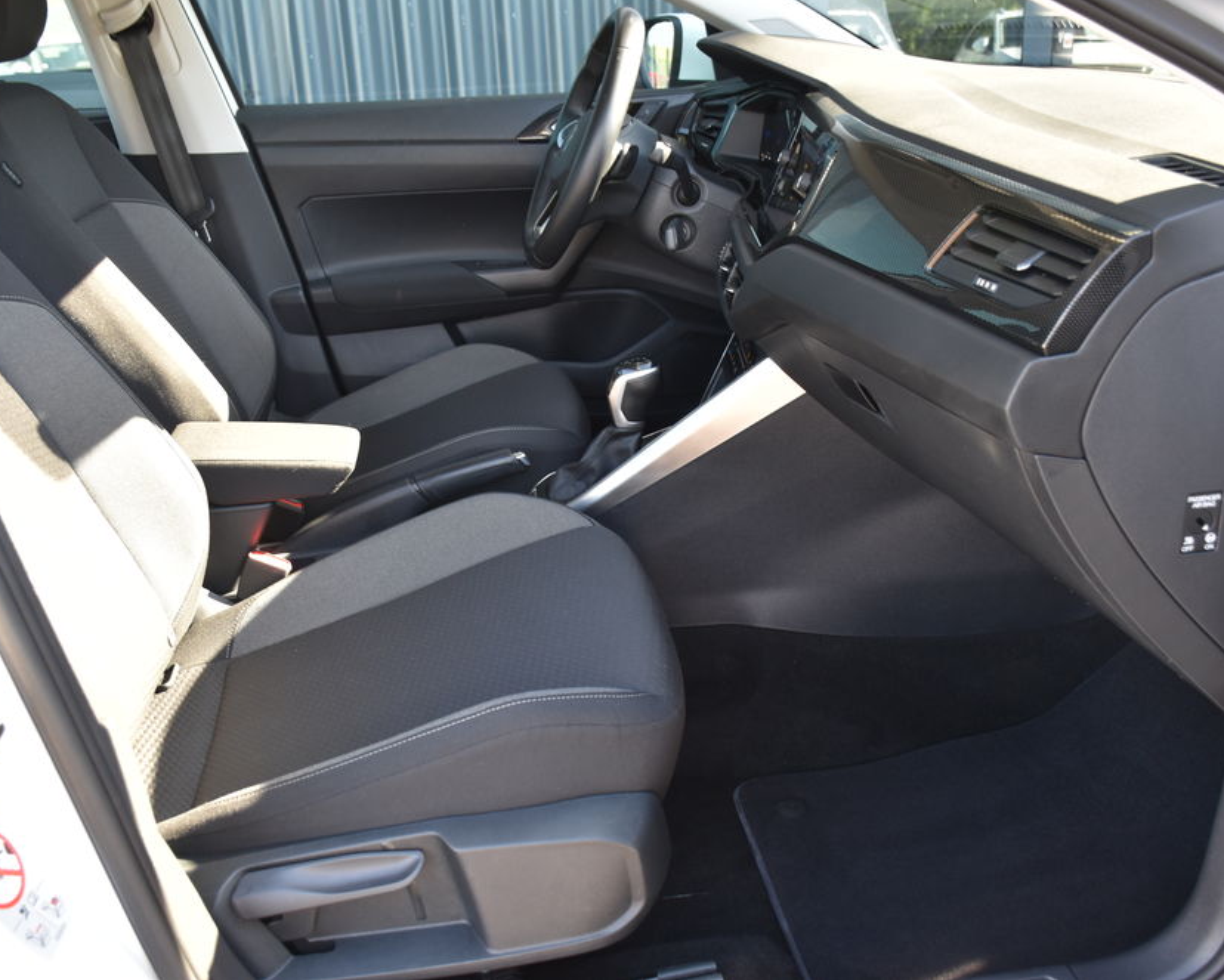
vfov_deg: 43.4
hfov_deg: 52.8
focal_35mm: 34
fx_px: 1232
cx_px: 599
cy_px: 489
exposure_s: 1/80
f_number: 4.5
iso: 400
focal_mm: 20
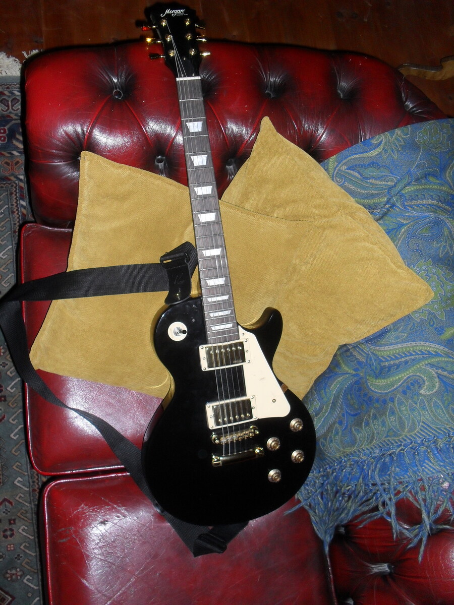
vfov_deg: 52.6
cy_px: 302
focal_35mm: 35
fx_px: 612
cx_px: 227
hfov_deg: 40.7
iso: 200
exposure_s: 1/45
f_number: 3.2
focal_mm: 6.3
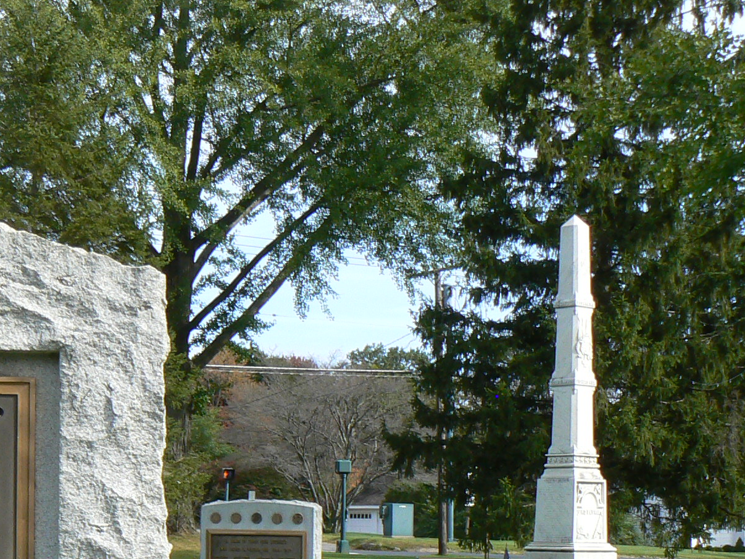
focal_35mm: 84
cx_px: 81
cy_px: 644
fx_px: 1808
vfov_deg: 16.9
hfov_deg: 22.7
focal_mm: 6
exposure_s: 1/200
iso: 80
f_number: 5.6
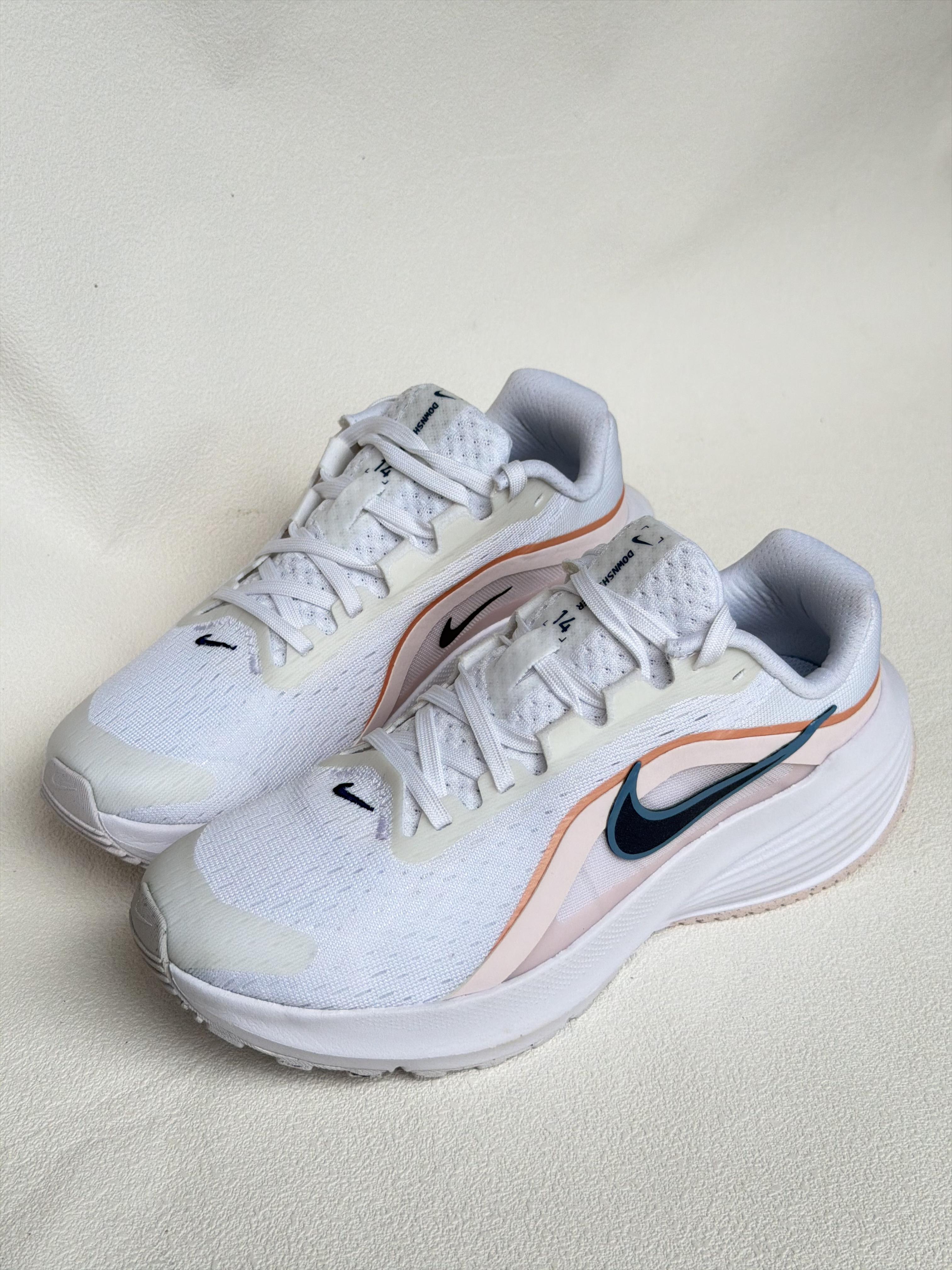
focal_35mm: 48
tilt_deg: -34.4
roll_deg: +1.8
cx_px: 476
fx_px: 1760
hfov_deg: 30.3
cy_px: 635
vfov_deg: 39.7
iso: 80
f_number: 1.78
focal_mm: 6.76
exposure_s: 1/3096
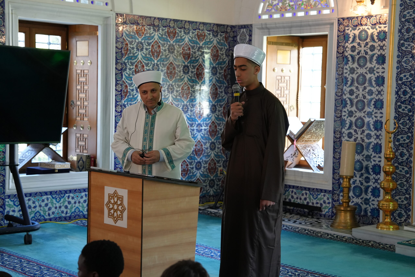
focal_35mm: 70
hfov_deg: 28.8
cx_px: 208
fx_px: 807
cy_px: 138
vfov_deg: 19.5
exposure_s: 1/160
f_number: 4
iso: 4000
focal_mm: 70
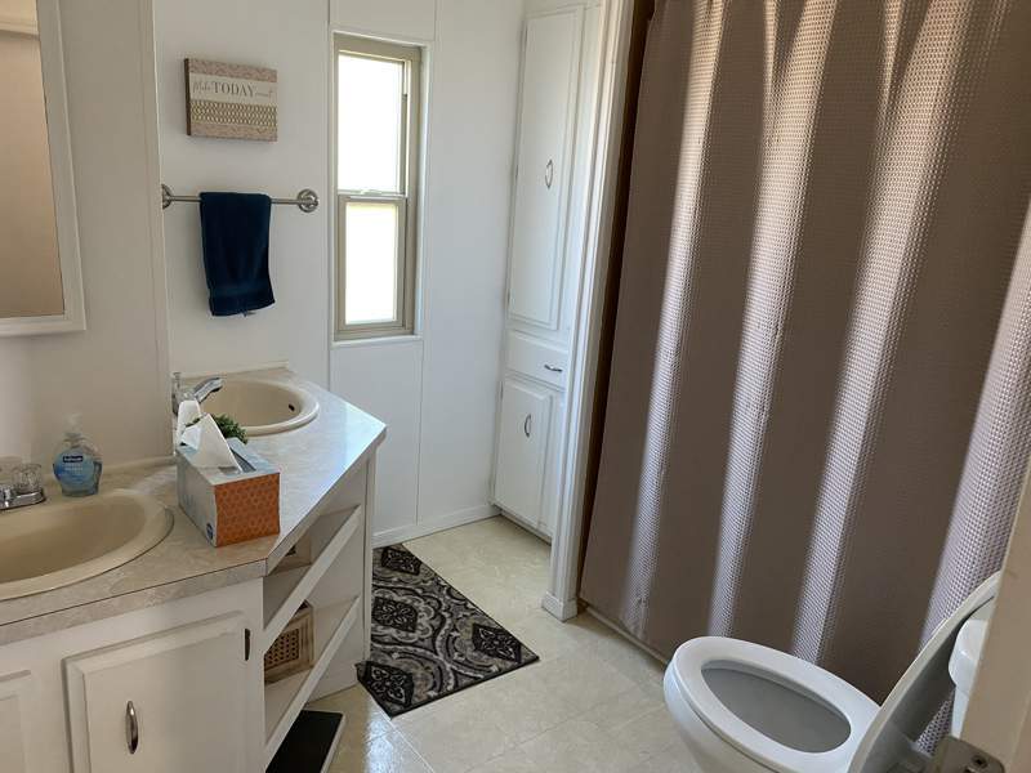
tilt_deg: -16.8
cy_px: 386
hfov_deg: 67.3
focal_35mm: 26
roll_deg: -3.5
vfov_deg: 53.1
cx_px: 516
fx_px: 774
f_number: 1.8
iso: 250
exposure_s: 1/60
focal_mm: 4.25
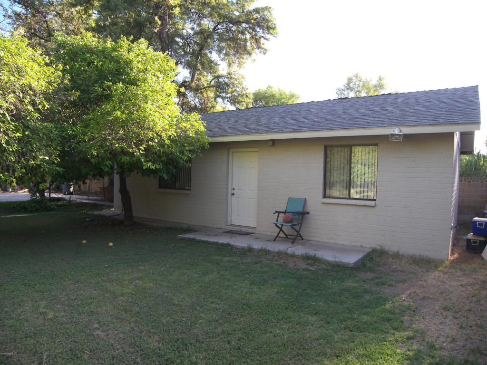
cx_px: 244
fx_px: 338
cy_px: 182
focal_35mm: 24
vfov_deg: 56.8
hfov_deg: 71.6
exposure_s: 1/100
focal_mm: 5
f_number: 2.8
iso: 50
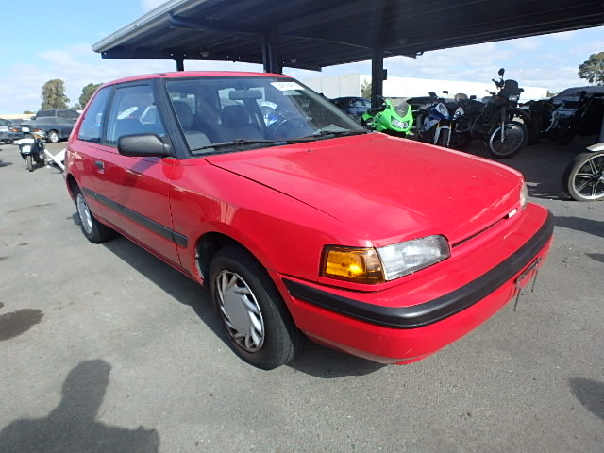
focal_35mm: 21
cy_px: 226
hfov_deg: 79.0
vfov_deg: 63.4
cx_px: 302
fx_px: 366
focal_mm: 3.7
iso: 125
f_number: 3.5
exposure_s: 1/800
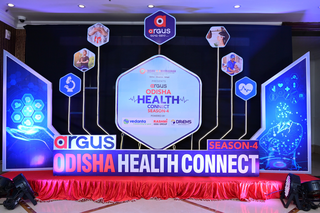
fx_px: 240
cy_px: 106
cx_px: 160
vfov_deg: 47.9
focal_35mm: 27
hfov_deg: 67.4
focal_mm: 27
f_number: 9
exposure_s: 1/125
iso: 640
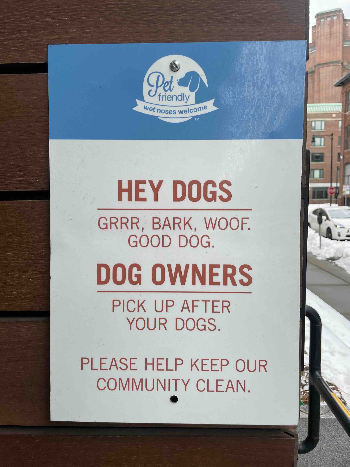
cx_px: 175
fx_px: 351
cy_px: 234
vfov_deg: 67.3
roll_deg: +0.8
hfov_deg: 53.1
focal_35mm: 26
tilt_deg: -4.2
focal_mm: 4.2
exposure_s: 1/369
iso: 32
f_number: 1.6
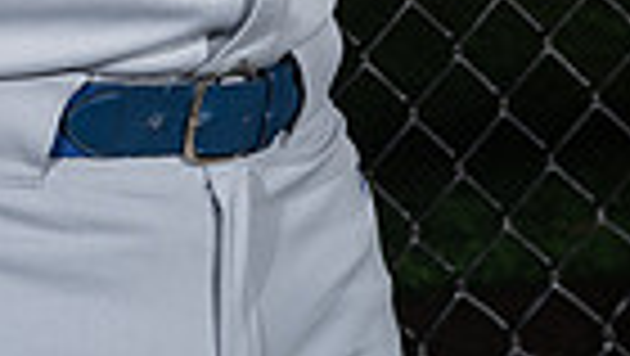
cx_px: 14
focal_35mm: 182
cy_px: -536
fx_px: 3043
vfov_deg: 6.3
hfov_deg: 11.7
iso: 125
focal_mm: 54
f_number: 7.1
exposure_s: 1/125
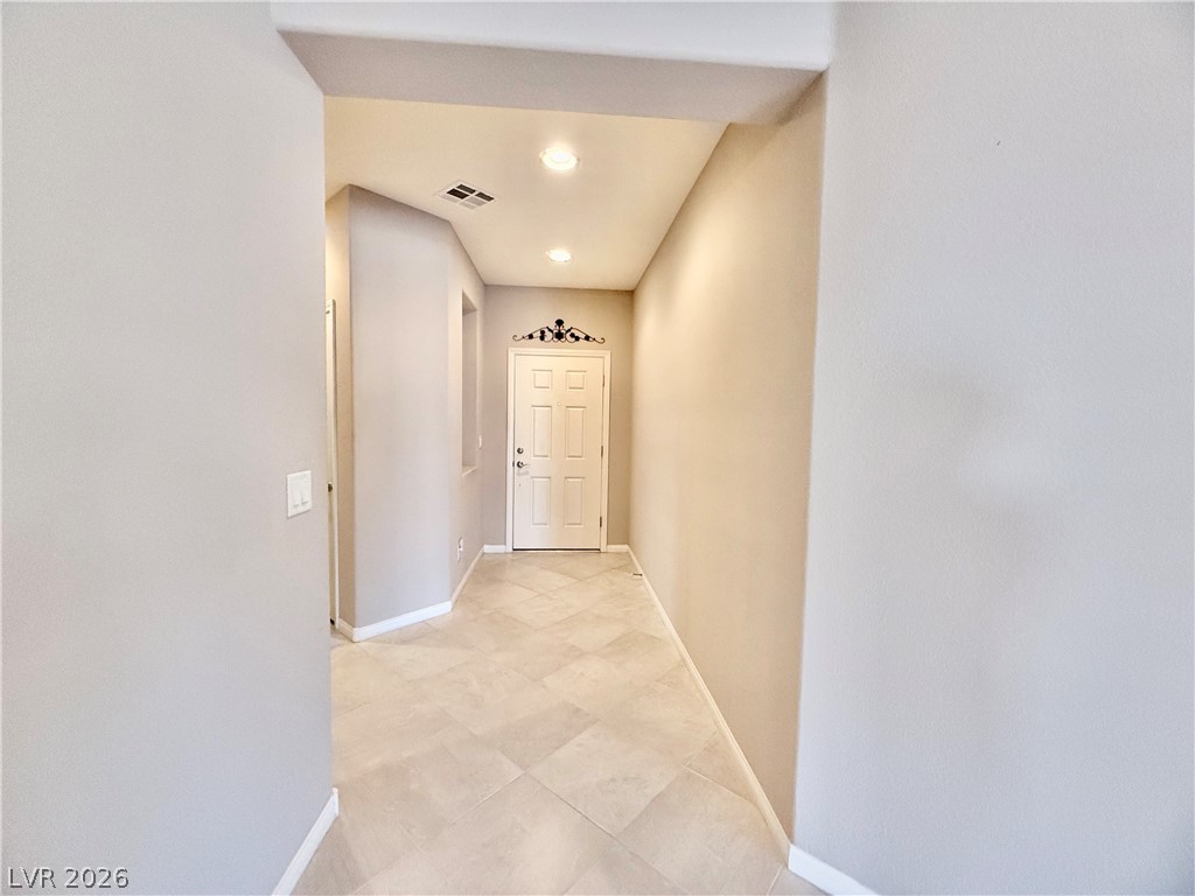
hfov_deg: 102.1
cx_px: 598
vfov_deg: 85.7
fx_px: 483
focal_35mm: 14
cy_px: 448
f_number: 2.2
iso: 640
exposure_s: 1/120
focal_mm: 2.22
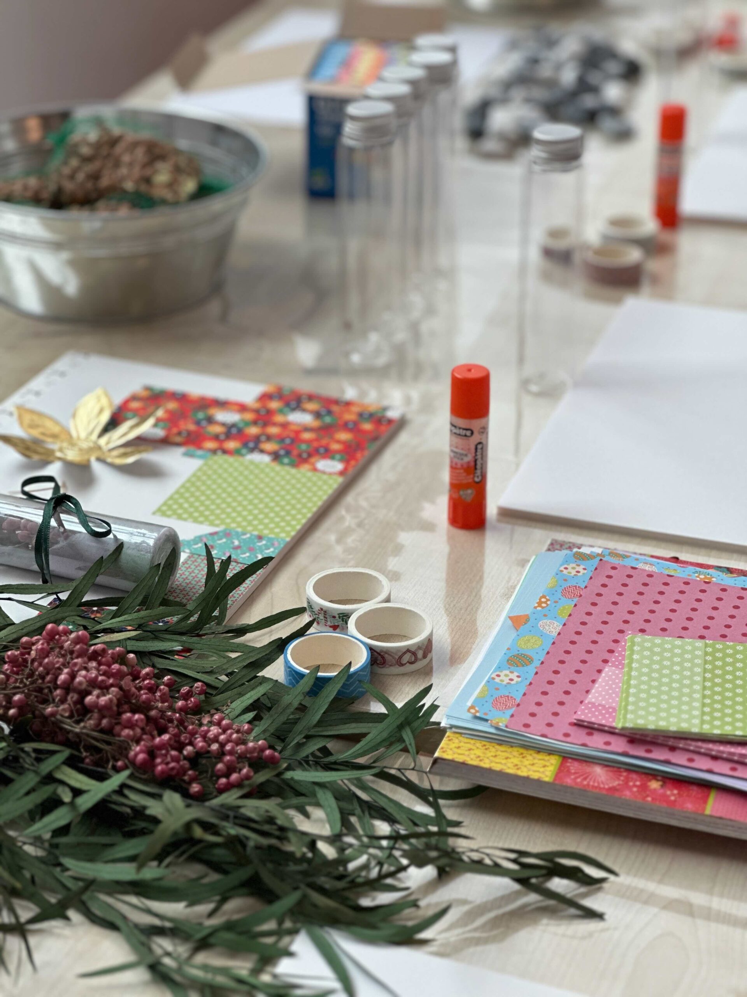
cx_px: 374
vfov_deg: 25.3
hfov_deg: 19.1
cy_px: 498
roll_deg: -0.9
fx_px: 2216
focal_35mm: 77
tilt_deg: -26.3
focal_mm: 9
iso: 125
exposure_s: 1/121
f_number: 2.8
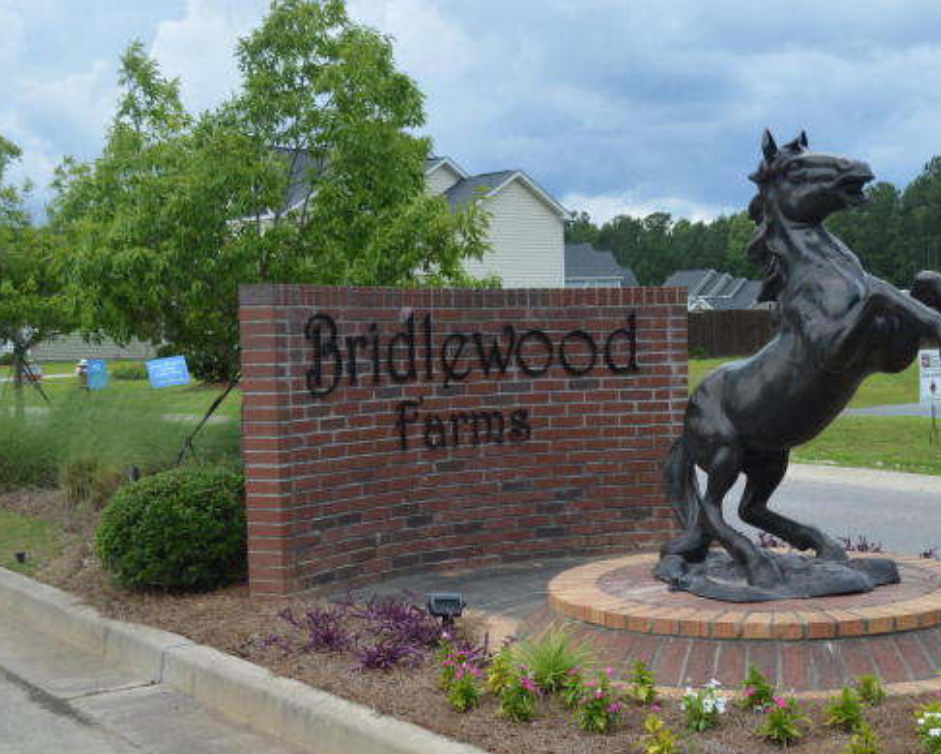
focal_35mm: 50
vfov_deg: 30.2
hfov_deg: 37.0
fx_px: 1393
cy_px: 433
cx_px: 613
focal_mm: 24
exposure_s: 1/160
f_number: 5.6
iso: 100
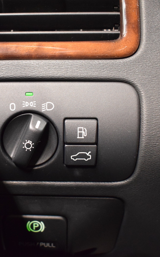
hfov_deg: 22.1
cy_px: 128
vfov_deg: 35.2
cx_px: 27
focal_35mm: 58
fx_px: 403
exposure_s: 1/40
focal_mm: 25
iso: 3200
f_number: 4
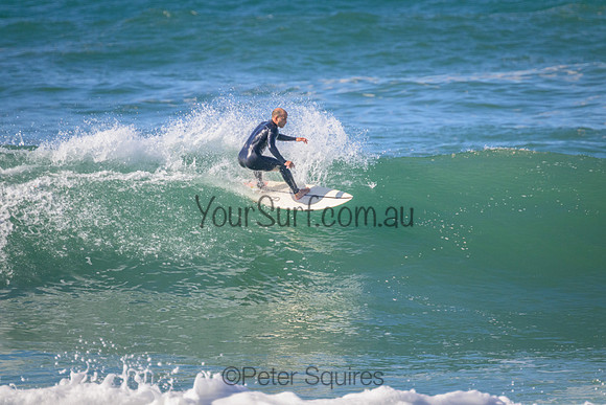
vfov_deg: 1.7
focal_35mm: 800
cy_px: 202
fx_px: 13469
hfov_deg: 2.6
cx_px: 303
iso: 1800
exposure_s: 1/2000
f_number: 11
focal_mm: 800
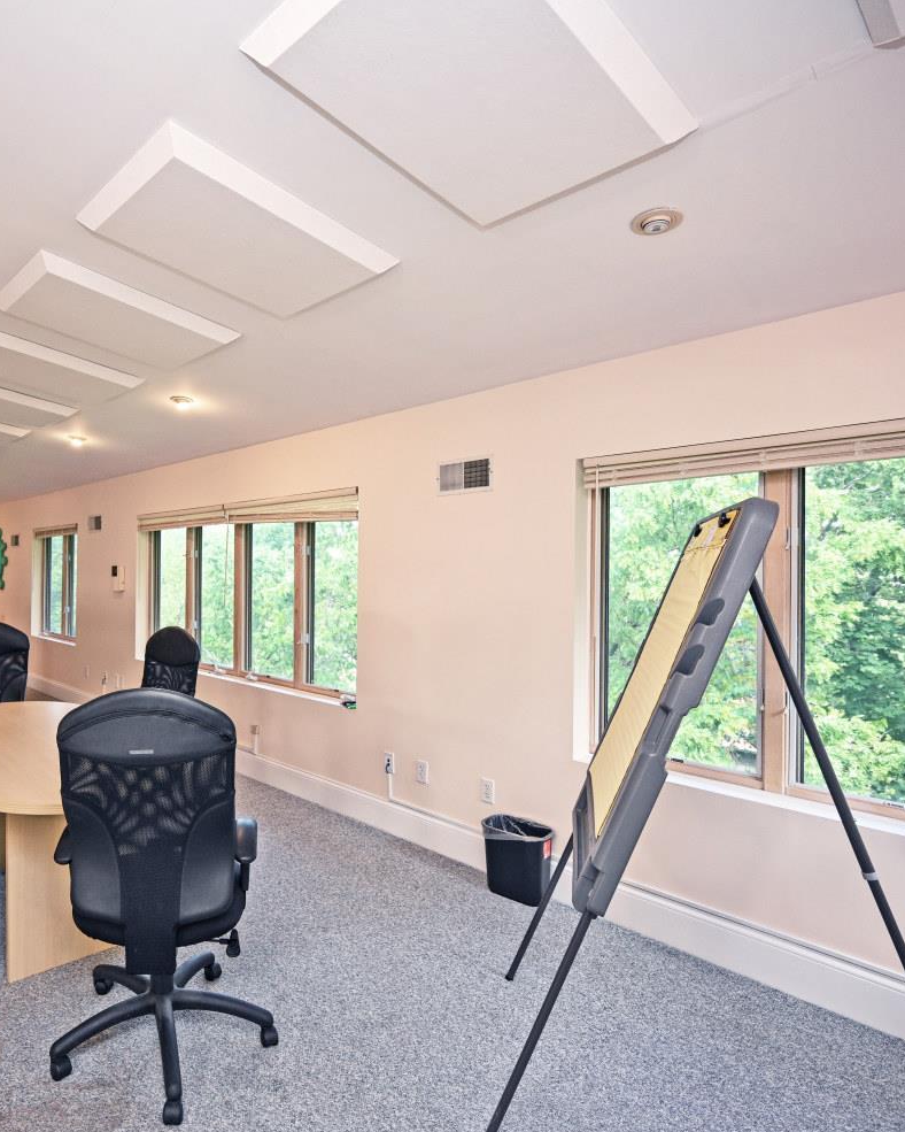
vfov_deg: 80.4
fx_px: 670
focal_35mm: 20
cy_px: 573
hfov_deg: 64.7
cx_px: 245
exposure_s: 1/60
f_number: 4
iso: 500
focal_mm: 14
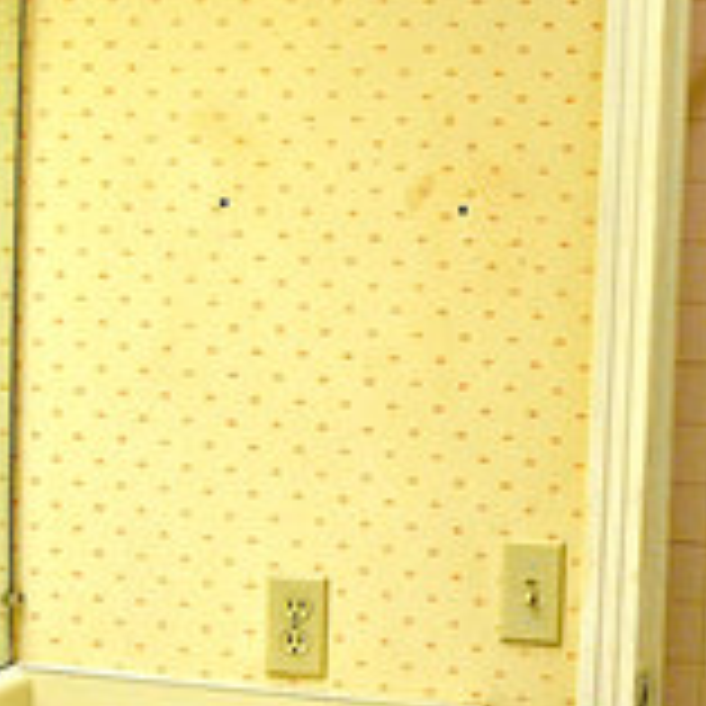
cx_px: 675
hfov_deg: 14.4
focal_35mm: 120
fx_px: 2763
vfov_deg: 14.5
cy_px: 488
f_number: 3.8
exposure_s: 1/60
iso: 900
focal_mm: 23
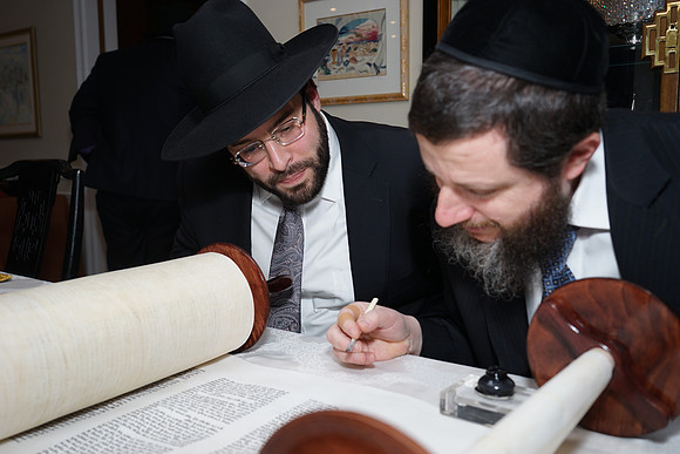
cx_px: 340
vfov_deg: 41.1
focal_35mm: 32
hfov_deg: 58.7
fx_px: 605
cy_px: 227
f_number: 5.6
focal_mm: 32
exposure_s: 1/100
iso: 250
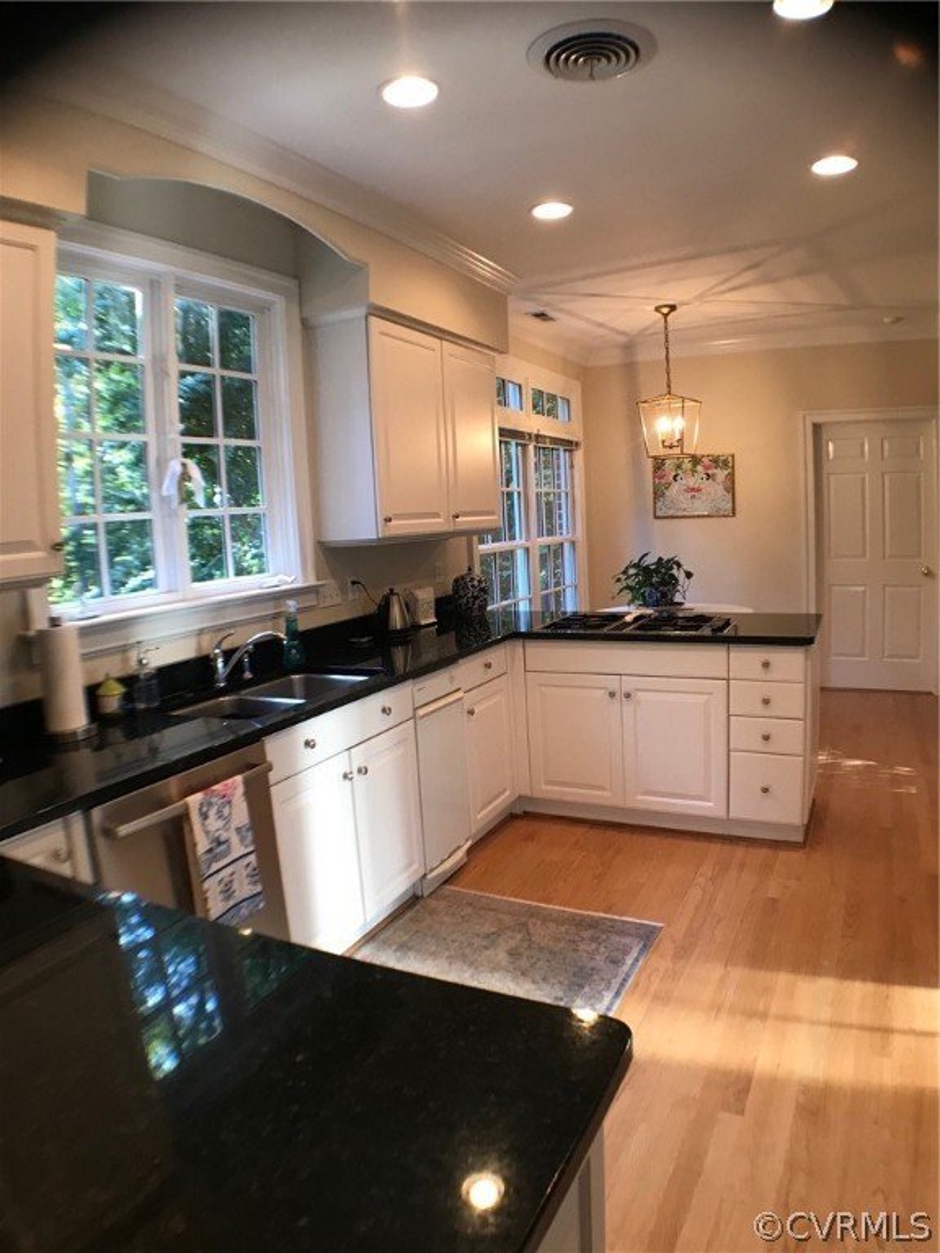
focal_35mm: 28
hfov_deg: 49.7
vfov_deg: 63.4
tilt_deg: -6.9
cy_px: 626
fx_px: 1014
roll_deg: +2.3
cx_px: 470
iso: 40
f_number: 1.8
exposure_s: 1/24
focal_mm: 3.99
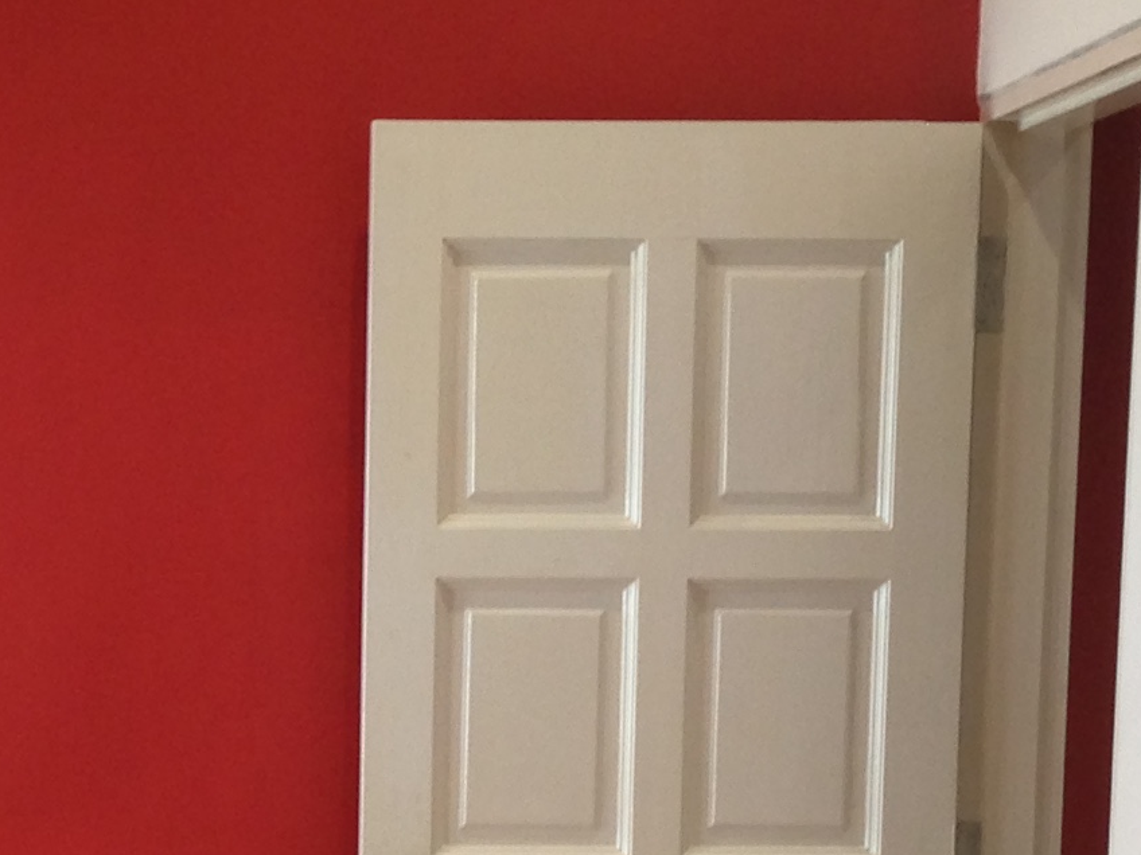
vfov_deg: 11.4
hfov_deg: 15.3
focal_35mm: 127
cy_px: 1043
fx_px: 4186
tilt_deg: -8.2
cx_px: 17
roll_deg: -1.2
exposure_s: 1/20
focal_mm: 4.12
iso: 64
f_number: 2.4
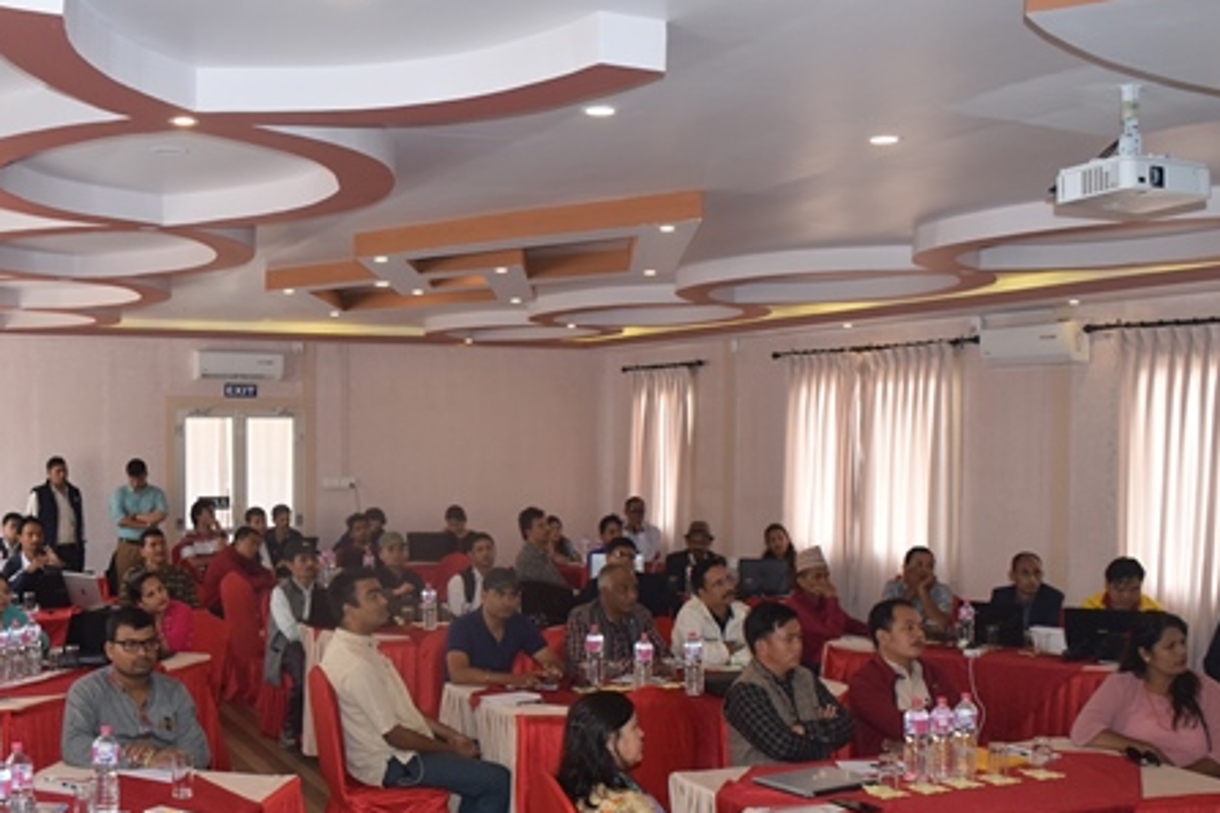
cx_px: 426
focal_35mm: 43
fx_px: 1457
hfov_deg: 44.9
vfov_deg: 30.8
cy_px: 569
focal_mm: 20
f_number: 5
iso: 800
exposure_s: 1/100
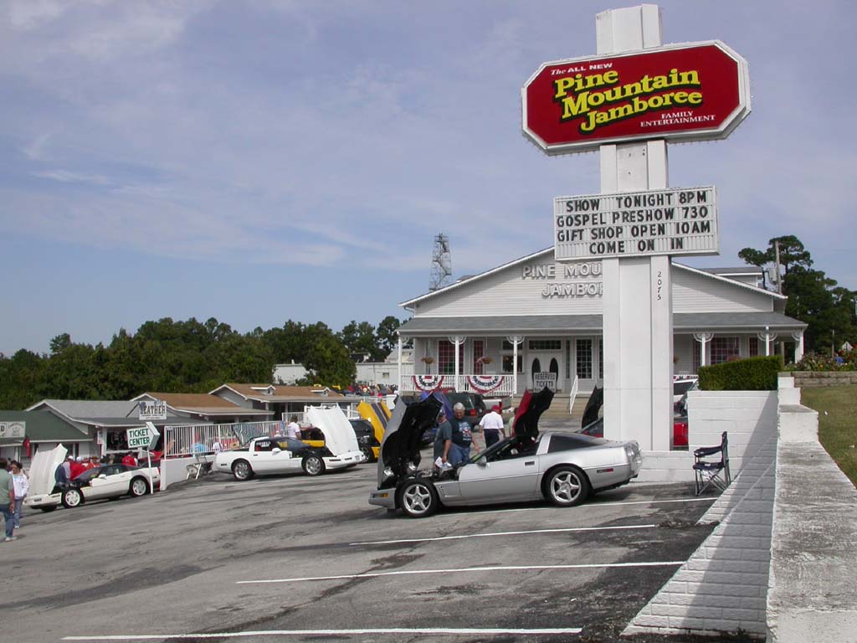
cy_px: 322
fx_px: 941
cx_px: 428
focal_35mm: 38
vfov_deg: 37.7
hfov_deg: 49.0
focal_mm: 7.85
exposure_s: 1/557
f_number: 7.5
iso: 100
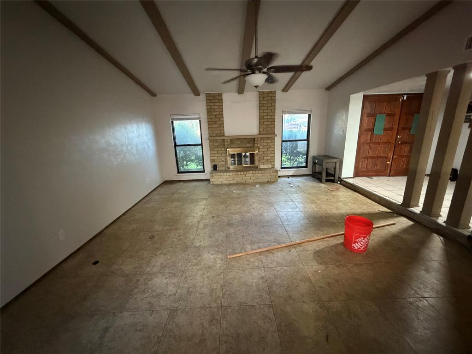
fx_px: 191
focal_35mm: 14
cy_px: 177
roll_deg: +2.5
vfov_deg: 85.7
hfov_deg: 102.1
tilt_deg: -15.0
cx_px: 236
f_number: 2.2
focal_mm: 2.22
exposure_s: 1/40
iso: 1250
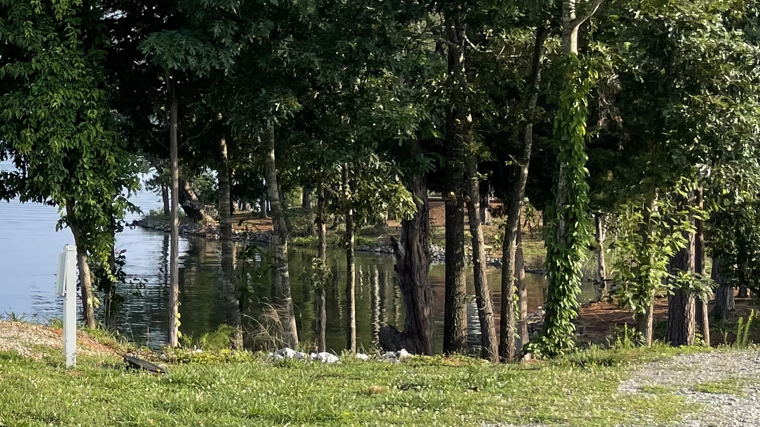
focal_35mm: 72
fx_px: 1451
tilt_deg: +3.5
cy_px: 71
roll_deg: -1.5
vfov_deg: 16.6
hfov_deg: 25.9
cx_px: -175
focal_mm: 4.2
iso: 32
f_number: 1.6
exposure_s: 1/1453
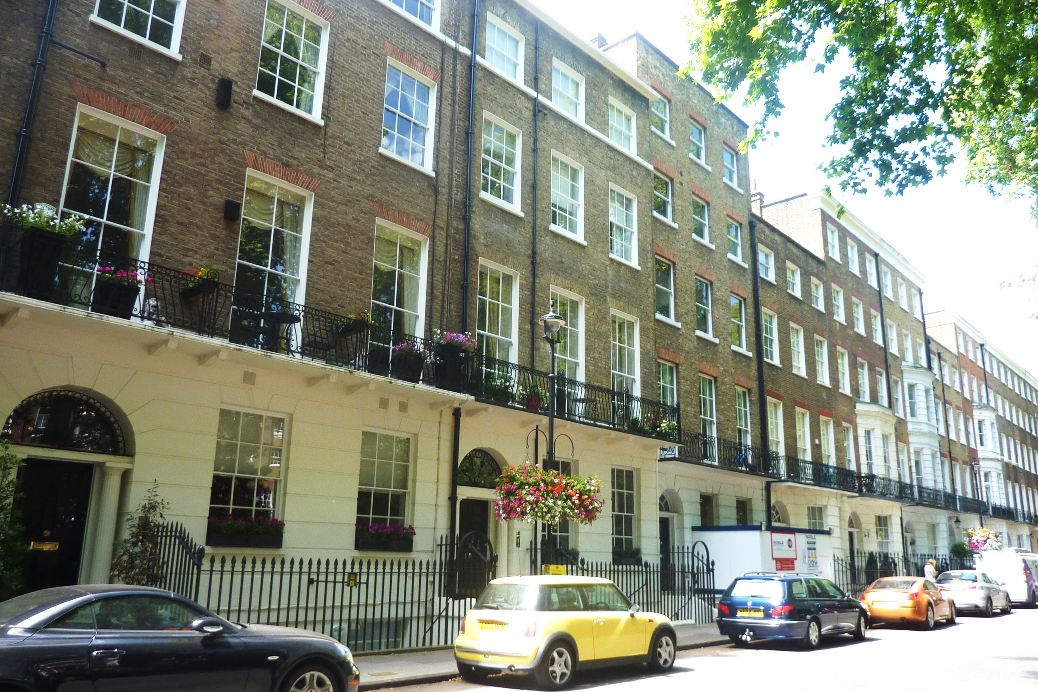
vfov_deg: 47.9
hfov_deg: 67.4
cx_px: 538
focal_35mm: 27
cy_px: 379
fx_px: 779
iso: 80
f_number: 3.3
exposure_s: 1/100
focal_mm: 4.1
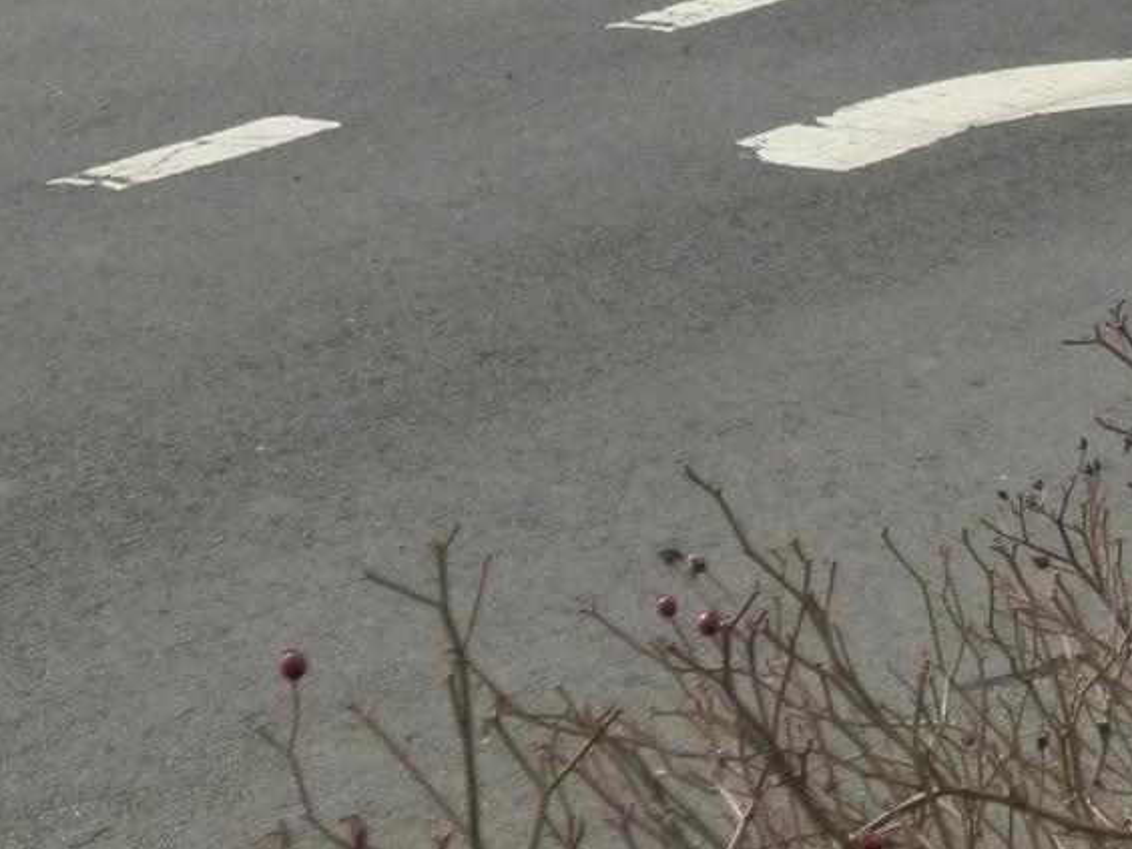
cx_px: 1796
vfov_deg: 10.5
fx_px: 4513
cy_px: -241
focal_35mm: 138
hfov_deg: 13.3
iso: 400
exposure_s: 1/1000
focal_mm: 6.8
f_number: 3.5
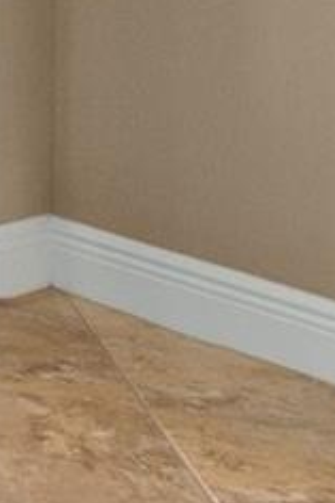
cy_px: -390
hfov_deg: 6.5
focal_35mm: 132
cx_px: -1250
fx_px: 1851
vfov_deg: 13.9
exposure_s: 1/5
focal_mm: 13
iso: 800
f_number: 8
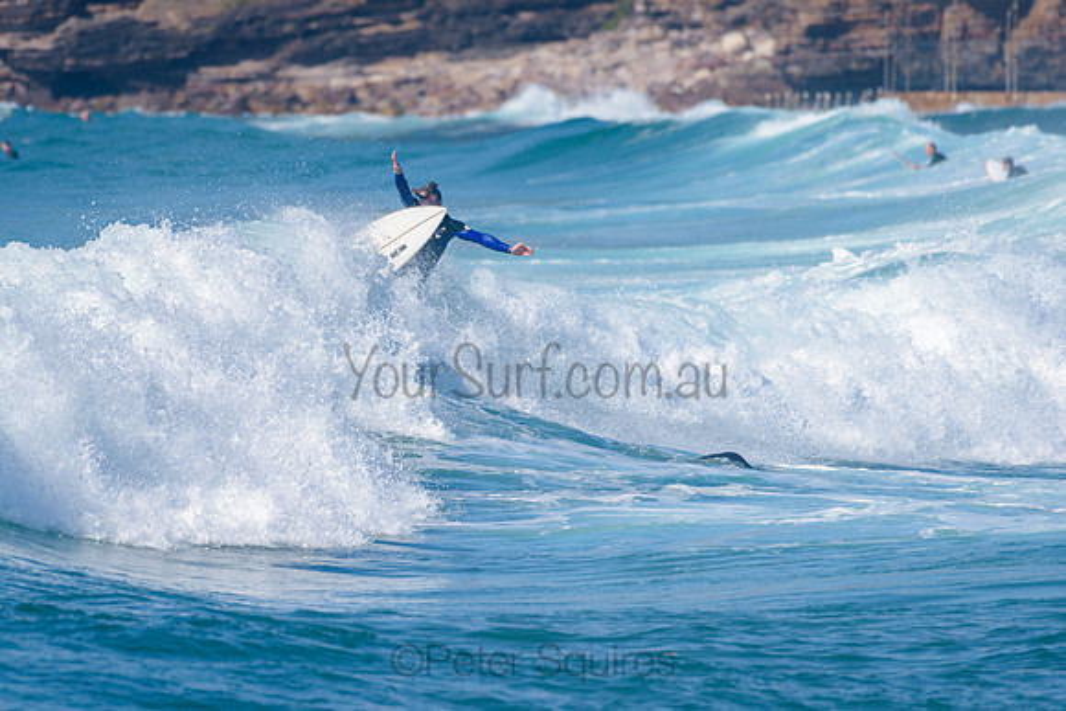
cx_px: 413
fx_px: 18149
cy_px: 294
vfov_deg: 2.2
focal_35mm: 613
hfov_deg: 3.4
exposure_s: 1/2000
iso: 160
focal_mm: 500
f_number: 5.6
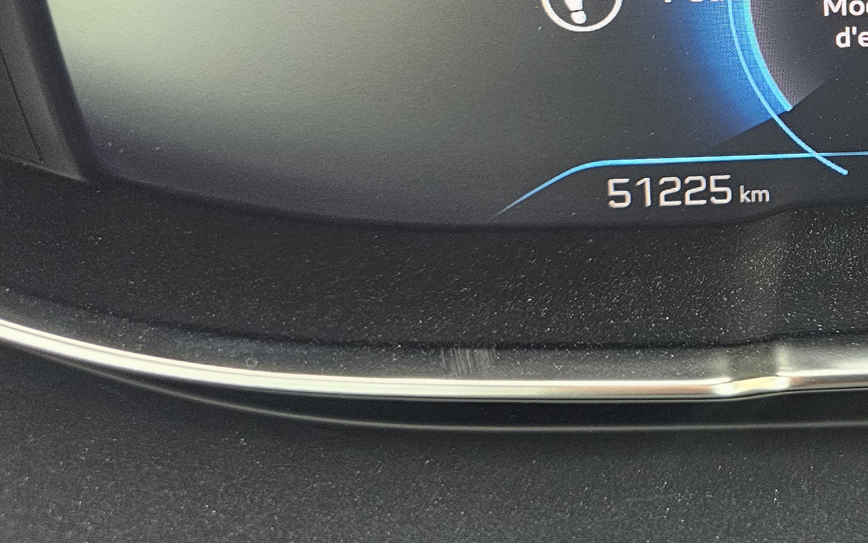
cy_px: -25
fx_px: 1277
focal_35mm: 54
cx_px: 928
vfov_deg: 22.8
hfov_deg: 33.3
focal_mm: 6.3
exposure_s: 1/142
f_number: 1.7
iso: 400
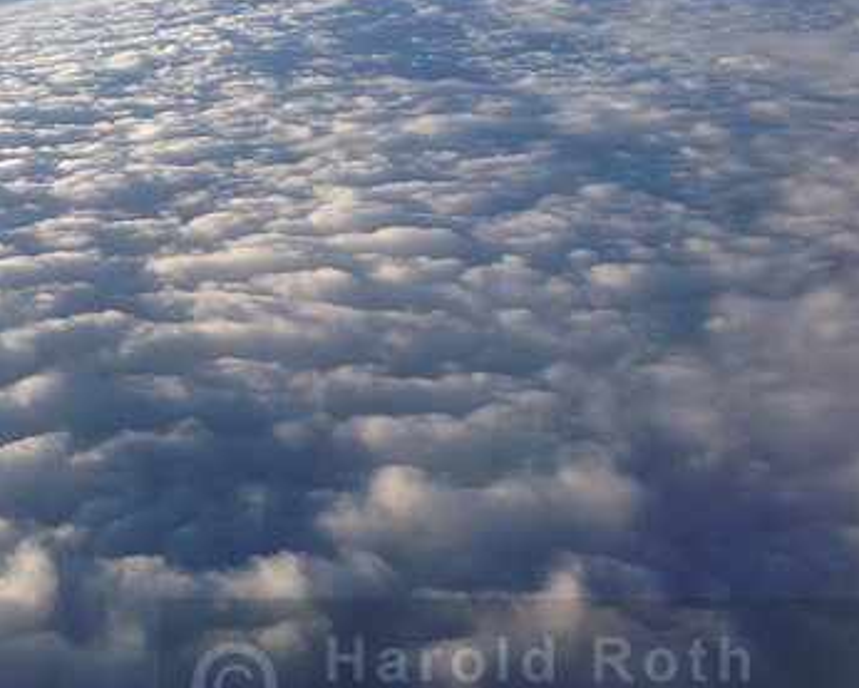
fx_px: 1373
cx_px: 159
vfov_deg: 28.1
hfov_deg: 33.6
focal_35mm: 54
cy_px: 317
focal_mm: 4.13
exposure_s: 1/903
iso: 50
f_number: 2.4
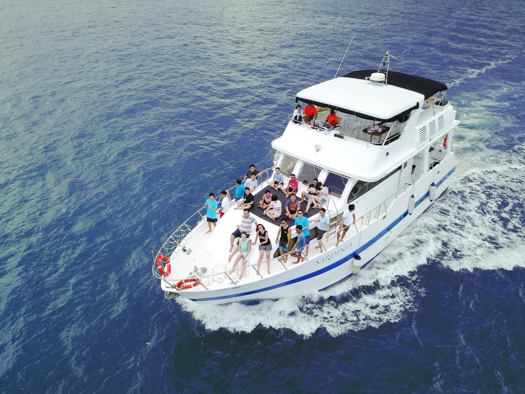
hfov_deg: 67.3
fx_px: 394
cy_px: 197
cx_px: 262
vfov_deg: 53.1
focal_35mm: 26
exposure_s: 1/758
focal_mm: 4.73
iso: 100
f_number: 2.2
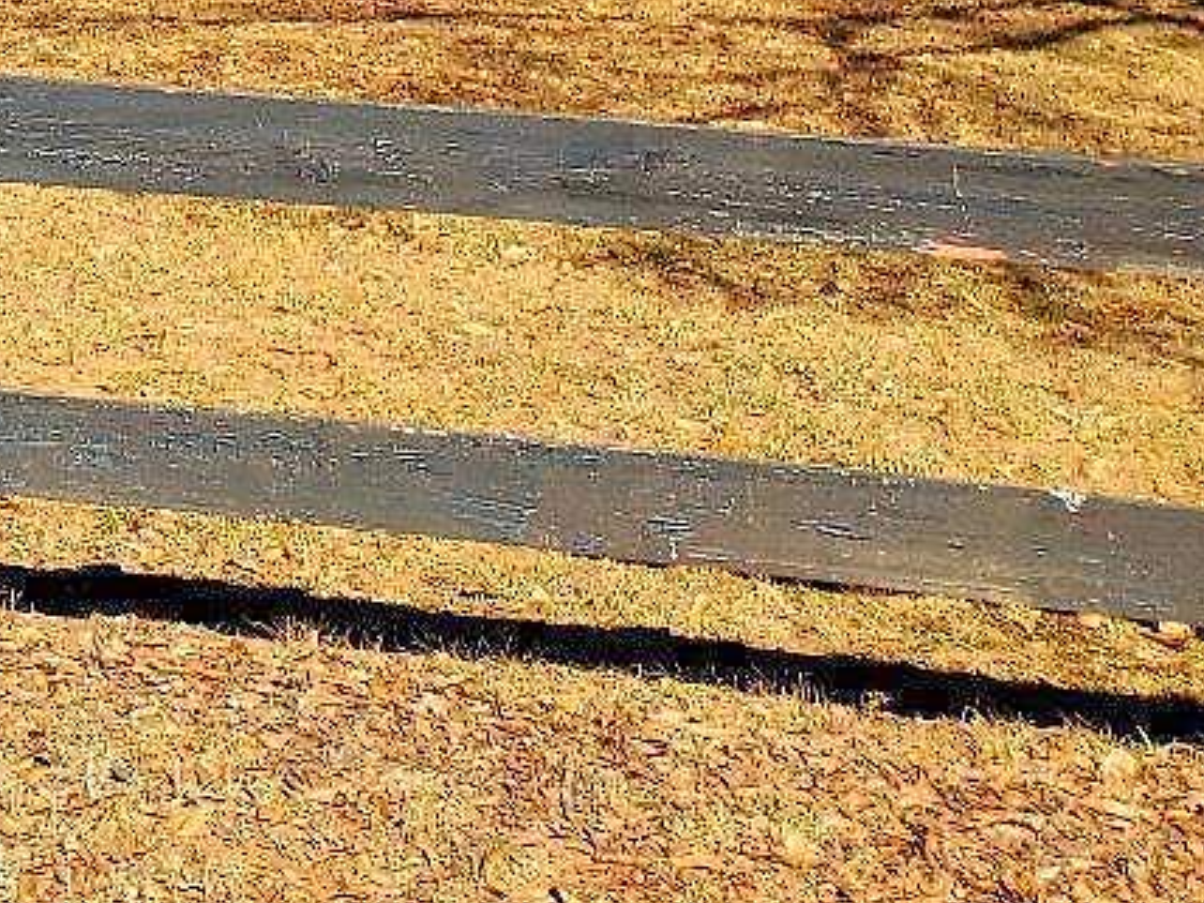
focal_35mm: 98
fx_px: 3409
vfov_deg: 14.1
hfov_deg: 17.1
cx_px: -835
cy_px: -468
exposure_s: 1/1429
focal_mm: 4.3
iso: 50
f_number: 2.4
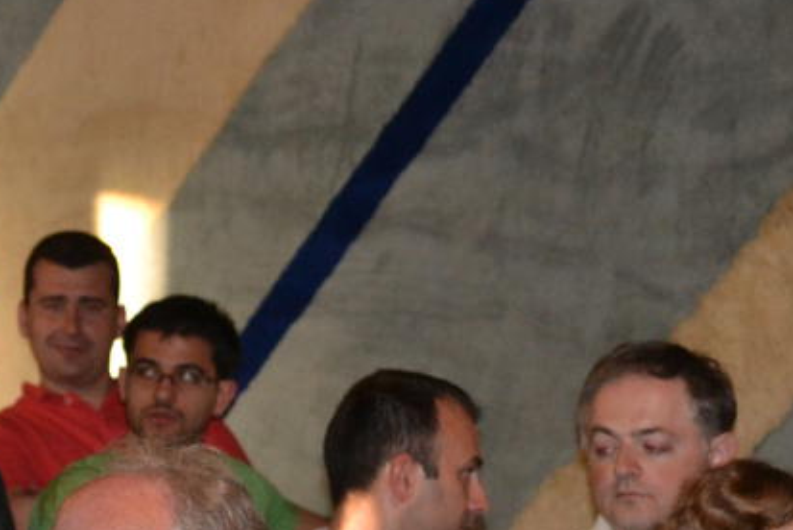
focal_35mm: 239
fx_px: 5278
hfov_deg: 8.5
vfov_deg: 5.7
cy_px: 649
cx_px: -167
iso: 1600
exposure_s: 1/60
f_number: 5.6
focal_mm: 55
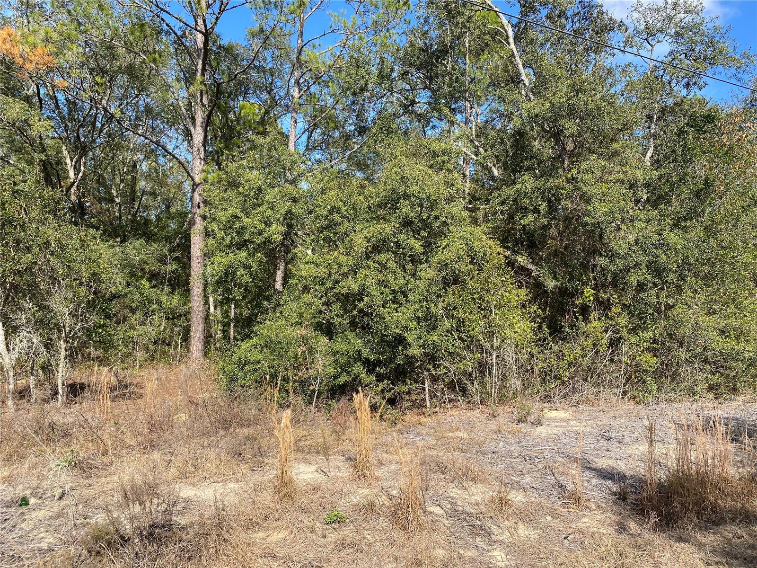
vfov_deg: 53.1
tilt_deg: +1.8
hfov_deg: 67.3
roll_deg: -1.2
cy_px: 284
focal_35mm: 26
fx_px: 569
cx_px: 378
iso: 32
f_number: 1.8
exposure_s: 1/1543
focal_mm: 4.25
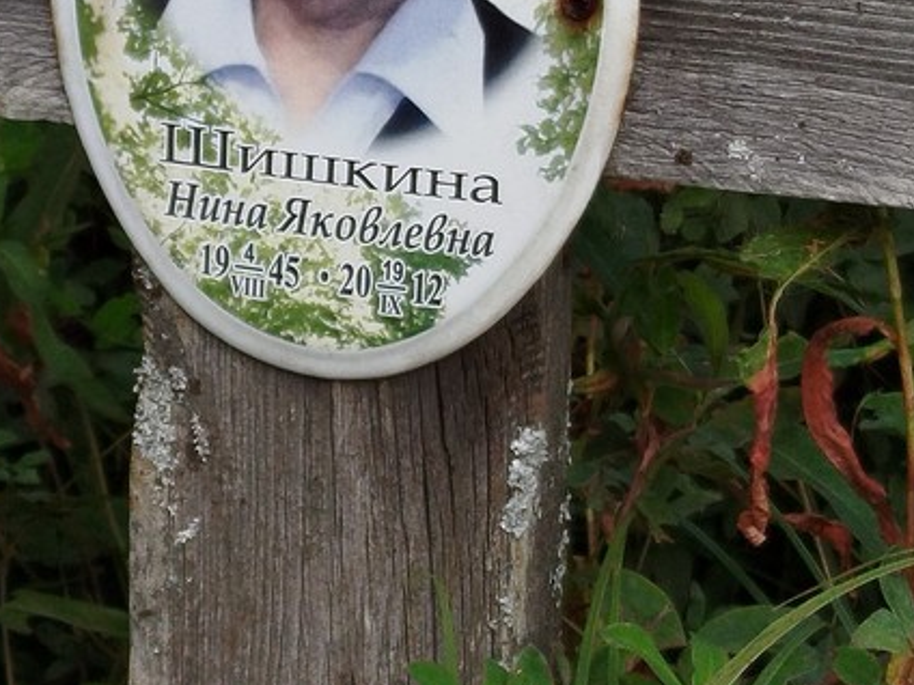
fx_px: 1795
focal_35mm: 68
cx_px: 280
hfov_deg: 28.3
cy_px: 52
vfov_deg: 21.1
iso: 50
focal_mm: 5.31
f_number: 1.7
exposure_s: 1/415
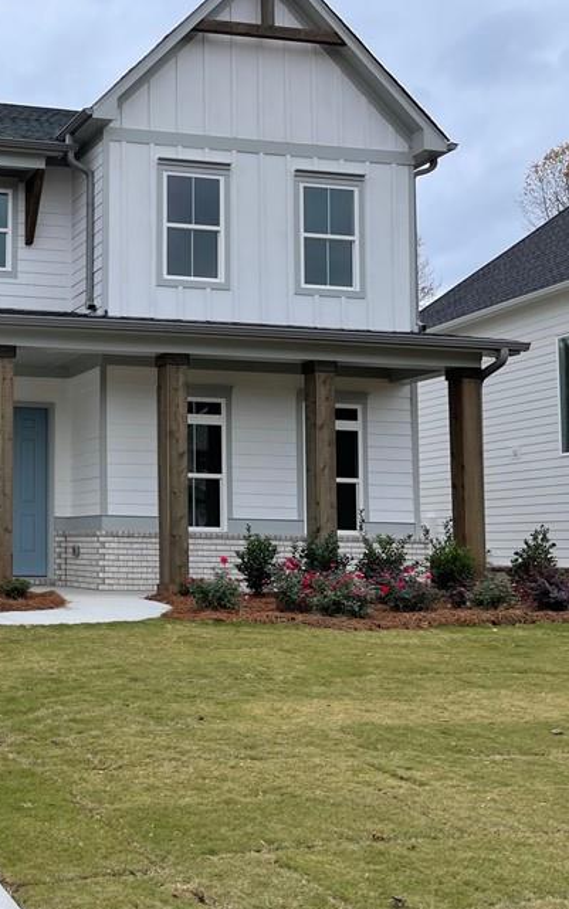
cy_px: 442
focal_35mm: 44
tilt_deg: +5.0
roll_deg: -0.9
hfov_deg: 26.3
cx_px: -101
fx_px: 1091
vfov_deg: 45.3
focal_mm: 5.1
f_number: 1.6
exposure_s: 1/813
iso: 32
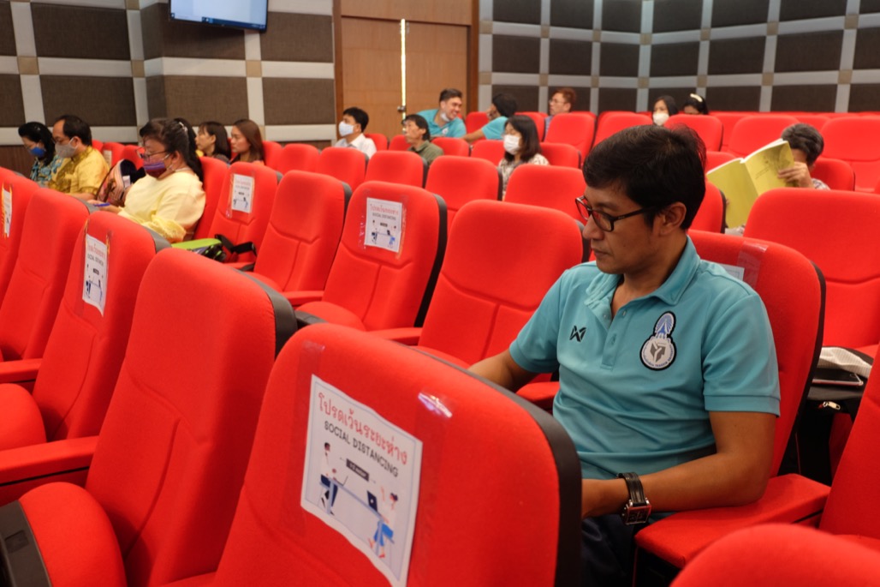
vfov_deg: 43.6
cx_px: 440
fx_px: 733
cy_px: 294
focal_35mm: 30
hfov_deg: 61.9
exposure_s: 1/17
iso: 400
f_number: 3.8
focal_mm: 20.1
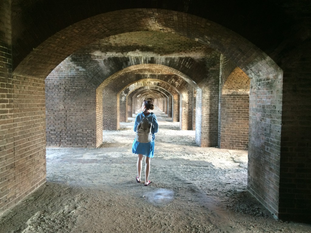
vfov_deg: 48.2
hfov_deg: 61.7
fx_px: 261
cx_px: 156
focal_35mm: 29
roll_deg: +0.2
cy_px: 116
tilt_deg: -3.8
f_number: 2.2
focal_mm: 4.15
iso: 80
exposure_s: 1/30
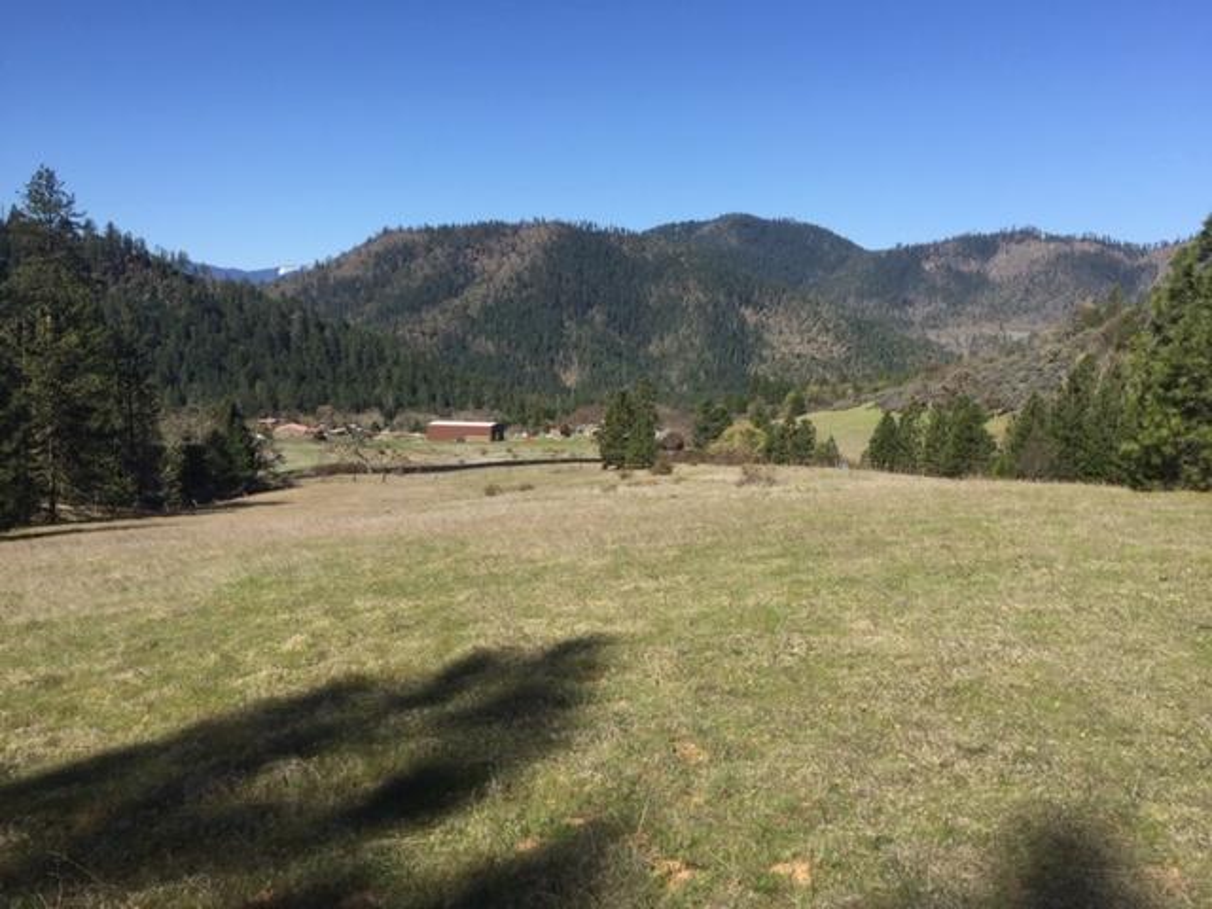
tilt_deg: -6.9
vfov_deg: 48.2
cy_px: 454
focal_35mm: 29
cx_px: 606
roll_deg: -0.5
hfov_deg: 61.7
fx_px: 1015
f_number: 2.2
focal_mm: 4.15
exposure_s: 1/1799
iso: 32
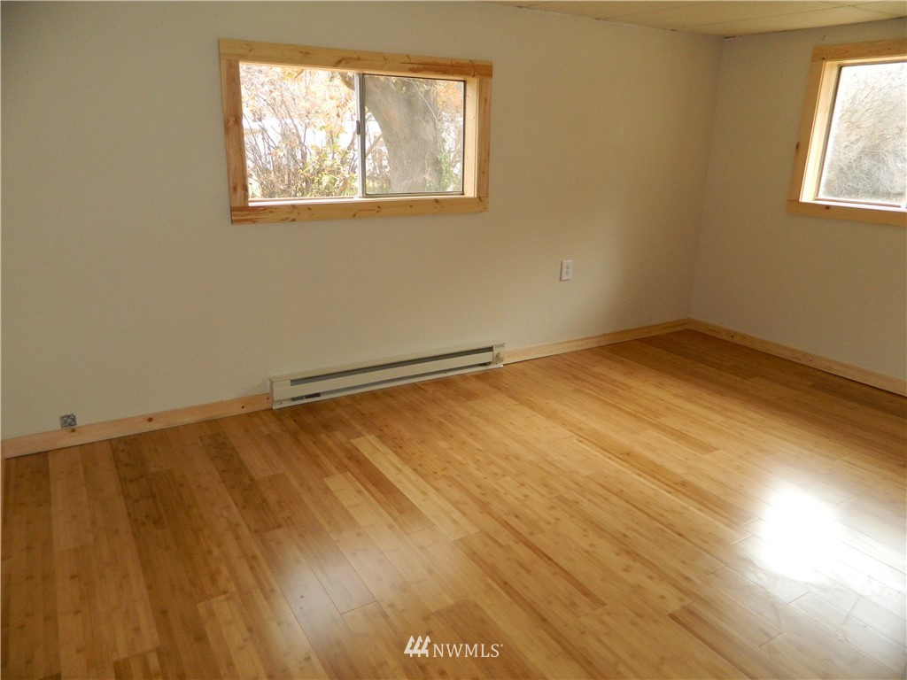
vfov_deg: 54.9
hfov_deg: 69.4
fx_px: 655
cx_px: 454
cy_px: 340
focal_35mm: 25
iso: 200
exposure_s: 1/30
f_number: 3.1
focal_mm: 4.5
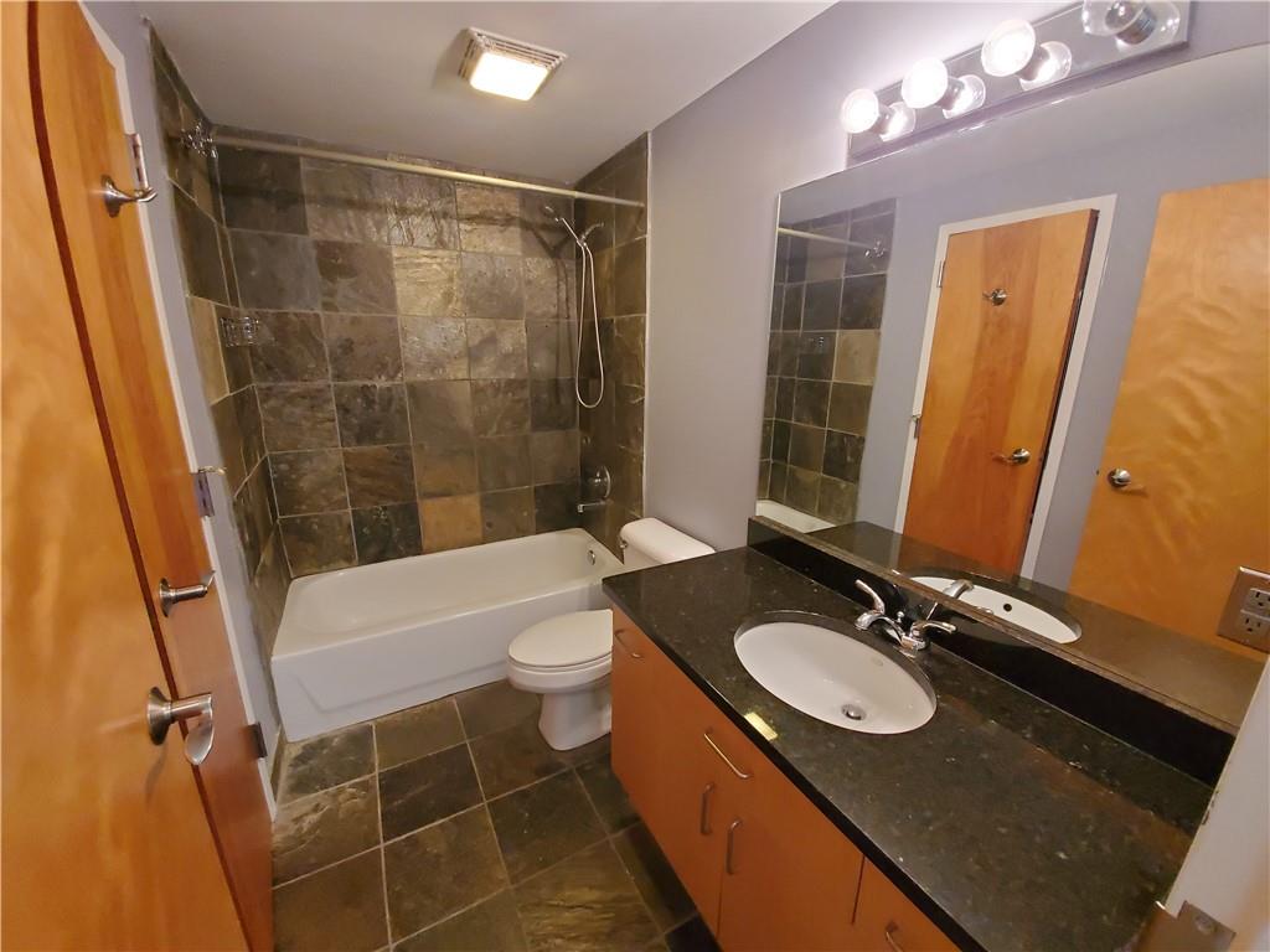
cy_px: 476
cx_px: 635
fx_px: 477
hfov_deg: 106.2
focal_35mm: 13
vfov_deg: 89.9
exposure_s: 1/29
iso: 640
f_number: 2.2
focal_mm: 1.8
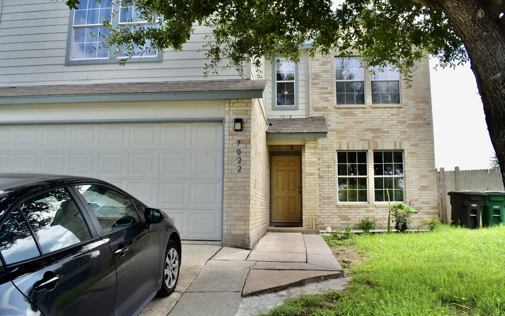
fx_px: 385
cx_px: 255
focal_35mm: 28
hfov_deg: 66.5
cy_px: 156
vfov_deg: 44.5
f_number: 11
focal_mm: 18
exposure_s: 1/320
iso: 400
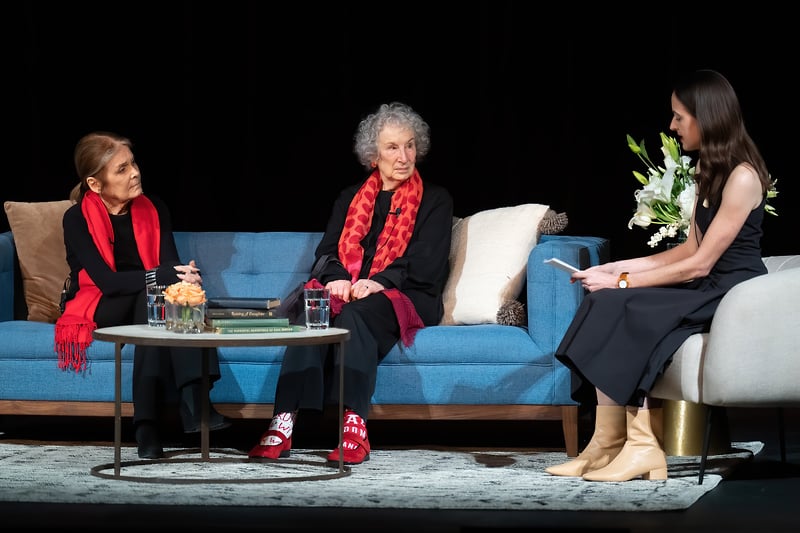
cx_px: 438
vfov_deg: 6.3
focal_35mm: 219
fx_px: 4860
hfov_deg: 9.4
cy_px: 266
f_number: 4
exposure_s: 1/200
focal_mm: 199
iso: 5000
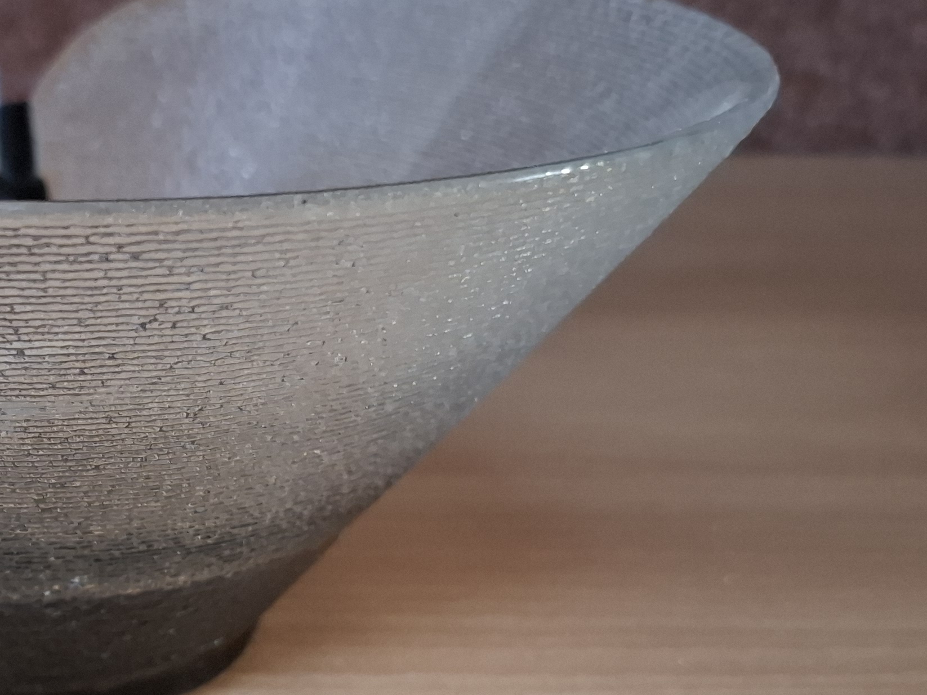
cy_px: 590
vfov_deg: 25.1
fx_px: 1527
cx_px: 76
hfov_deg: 32.0
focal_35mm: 57
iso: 800
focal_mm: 5.54
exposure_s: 1/25
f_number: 1.8
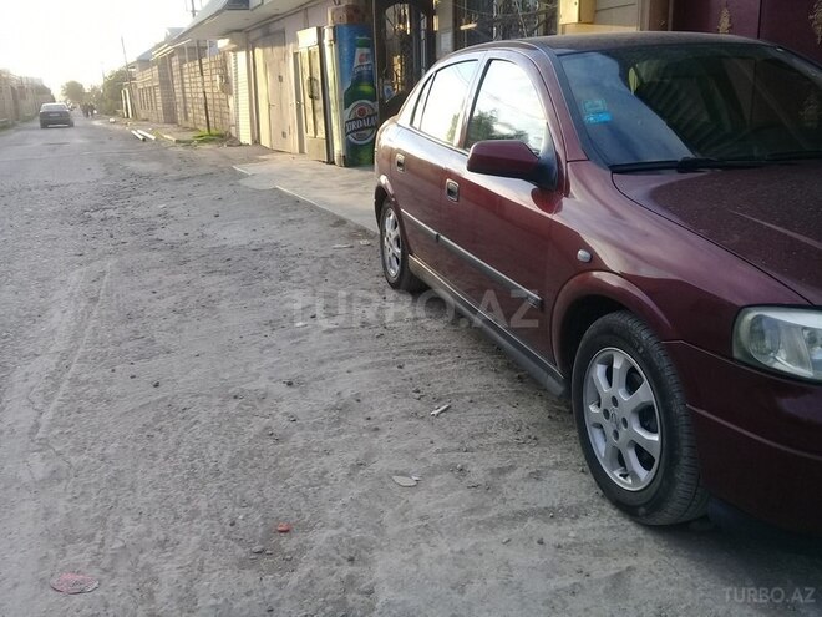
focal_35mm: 31
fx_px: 736
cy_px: 308
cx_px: 411
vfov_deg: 45.4
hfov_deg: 58.4
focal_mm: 3.3
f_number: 2.2
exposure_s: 1/185
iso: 50
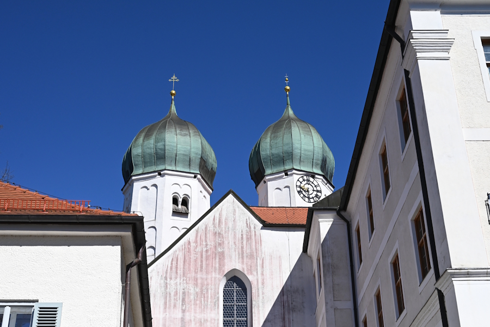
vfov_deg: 28.1
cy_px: 164
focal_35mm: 48
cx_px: 245
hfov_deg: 41.1
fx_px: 653
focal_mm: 48
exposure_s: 1/2500
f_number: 8
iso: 640
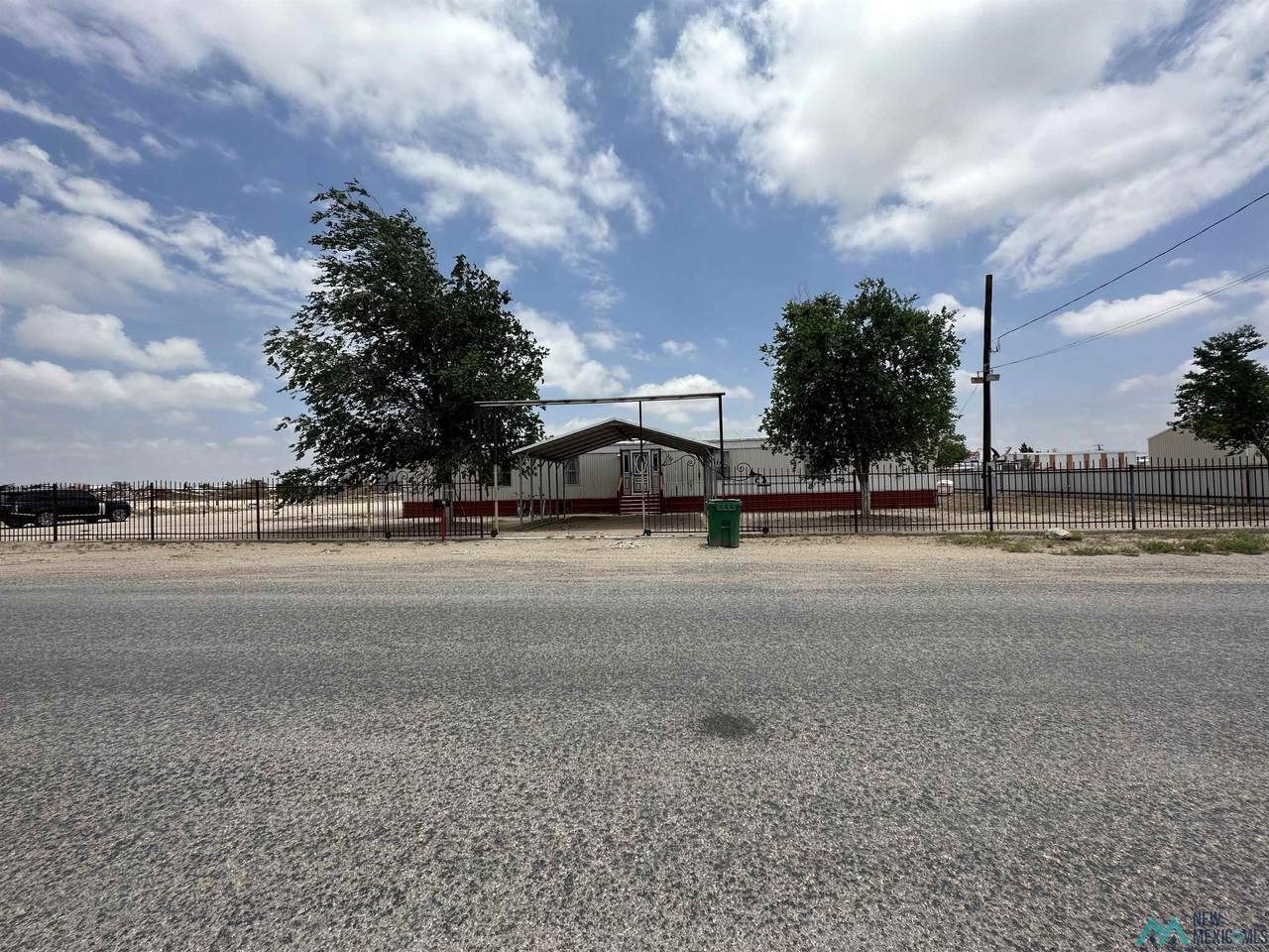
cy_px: 476
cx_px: 634
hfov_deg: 102.1
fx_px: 513
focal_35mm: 14
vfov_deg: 85.7
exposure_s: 1/2959
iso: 50
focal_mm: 2.22
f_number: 2.2
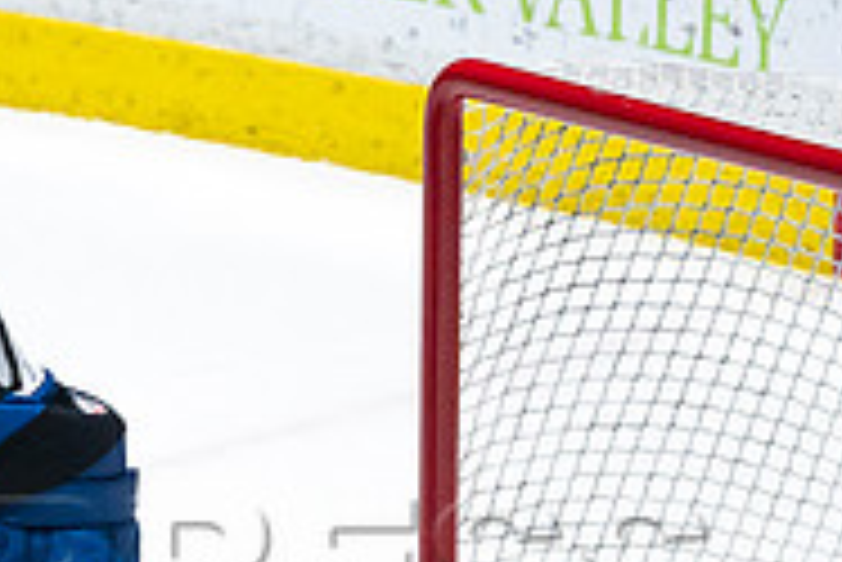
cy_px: 258
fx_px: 23266
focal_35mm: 994
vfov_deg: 1.4
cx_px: 43
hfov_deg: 2.1
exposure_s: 1/1250
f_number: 2.8
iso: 1250
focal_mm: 195
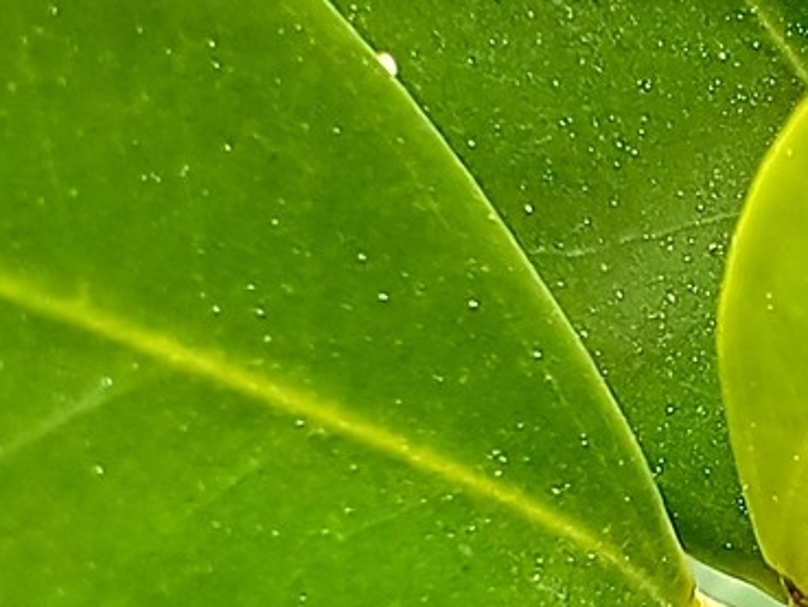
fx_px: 1518
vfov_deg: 22.6
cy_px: 342
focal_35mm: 65
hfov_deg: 27.9
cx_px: 823
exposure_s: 1/686
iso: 101
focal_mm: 2.02
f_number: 2.4
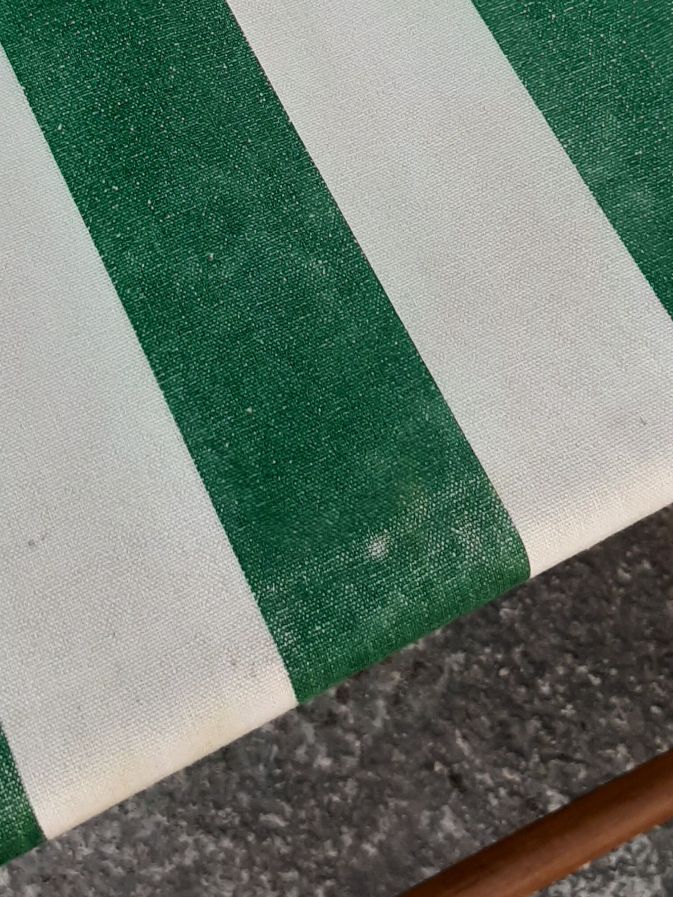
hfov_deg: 28.0
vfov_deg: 35.7
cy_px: 187
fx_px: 1348
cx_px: 319
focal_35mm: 52
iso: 40
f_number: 1.7
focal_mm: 3.93
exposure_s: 1/533
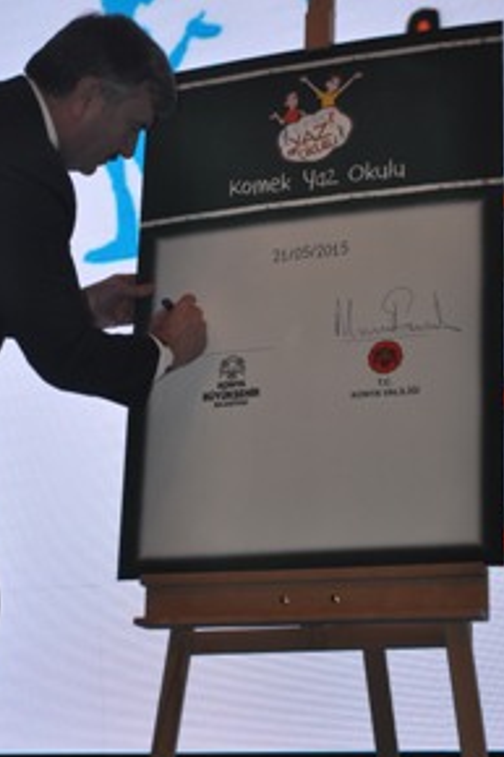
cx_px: 157
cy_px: 332
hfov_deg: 15.5
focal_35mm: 88
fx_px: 1850
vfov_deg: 23.1
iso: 560
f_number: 5
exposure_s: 1/125
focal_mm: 38
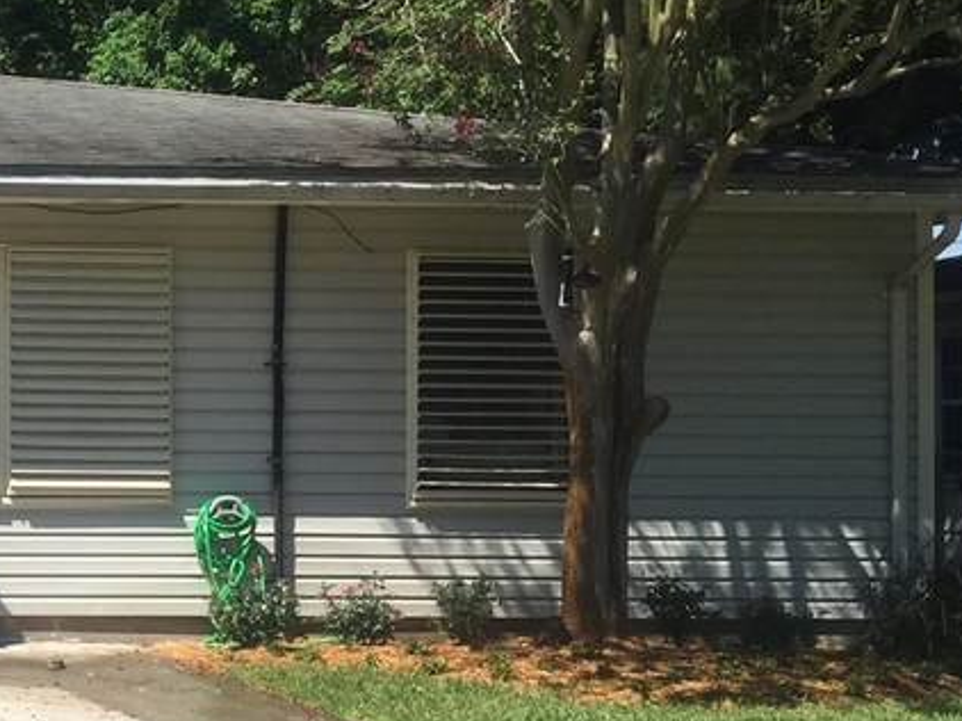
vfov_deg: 16.8
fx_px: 2444
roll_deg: -1.7
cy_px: 418
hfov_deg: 19.7
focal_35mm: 88
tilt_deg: +0.7
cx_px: -426
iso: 32
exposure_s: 1/1799
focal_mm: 4.15
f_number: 2.2
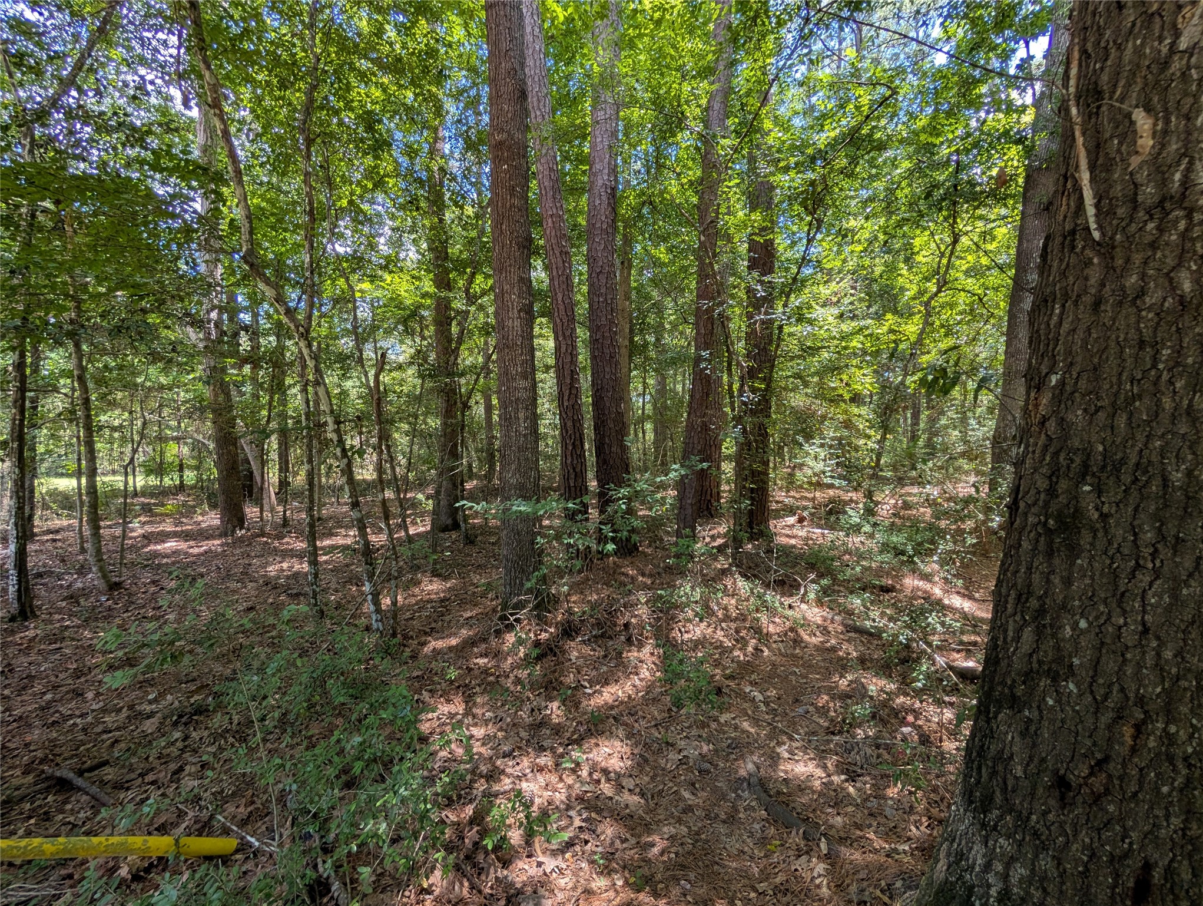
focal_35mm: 12
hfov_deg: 110.5
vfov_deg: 94.6
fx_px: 418
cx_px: 602
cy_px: 453
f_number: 1.7
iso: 47
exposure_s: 1/189
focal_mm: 2.02
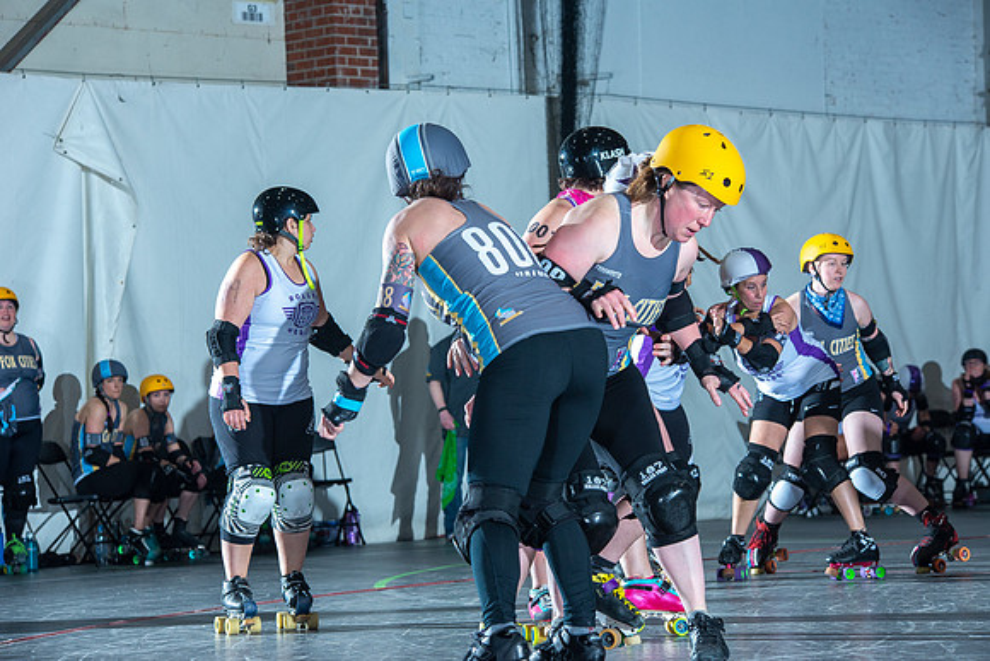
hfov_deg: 15.8
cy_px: 330
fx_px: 3576
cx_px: 495
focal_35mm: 130
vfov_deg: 10.6
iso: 800
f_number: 7.1
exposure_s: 1/160
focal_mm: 130
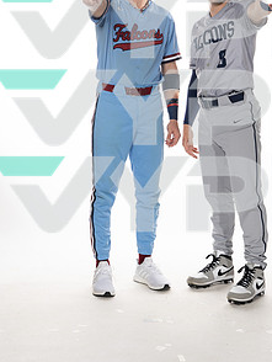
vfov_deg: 25.8
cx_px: 175
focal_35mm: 75
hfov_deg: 19.6
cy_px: 108
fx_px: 785
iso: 400
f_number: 6.3
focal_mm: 51
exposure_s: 1/250
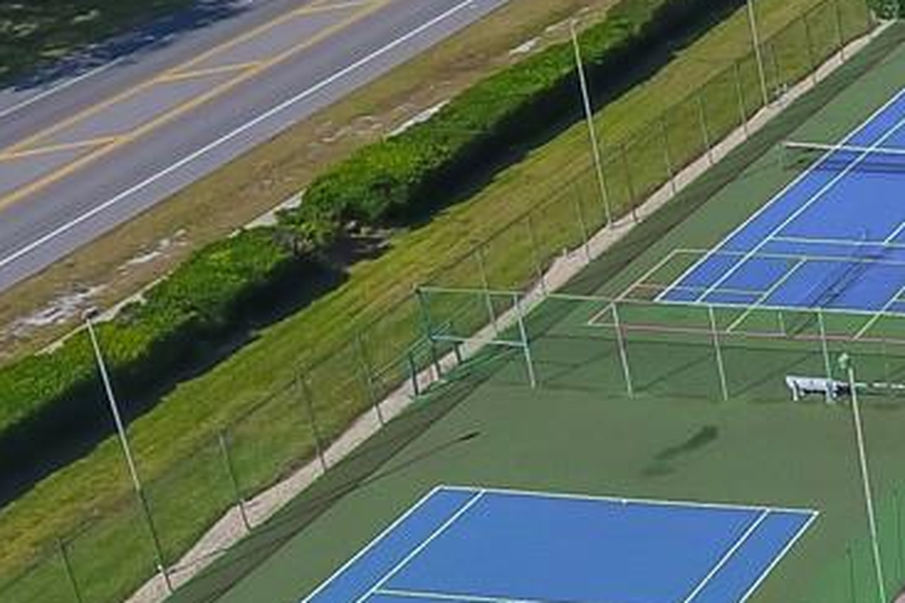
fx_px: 2287
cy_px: 559
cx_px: 1340
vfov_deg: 14.8
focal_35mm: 91
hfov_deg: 19.6
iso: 100
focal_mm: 3.61
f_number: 2.8
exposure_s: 1/1400
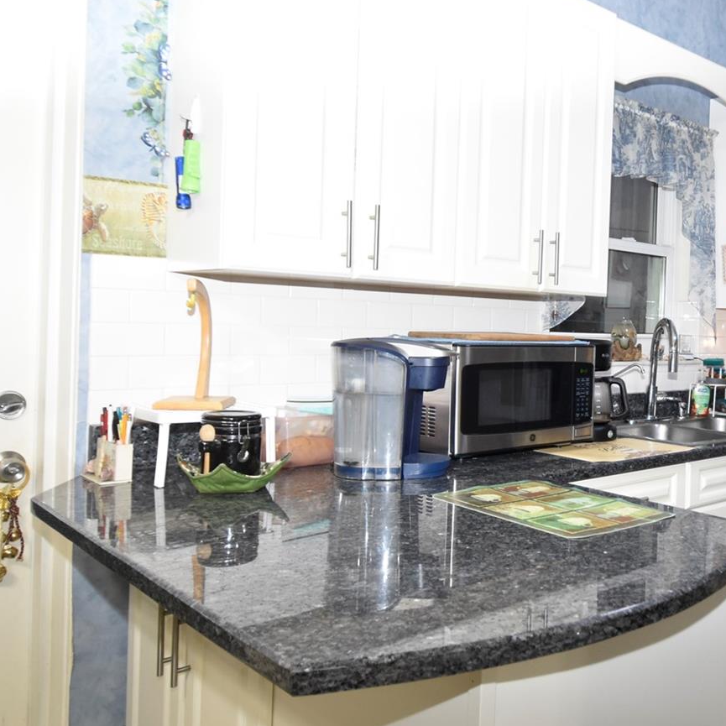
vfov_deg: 49.7
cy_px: 332
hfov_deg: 46.9
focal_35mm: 33
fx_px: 783
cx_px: 589
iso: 1000
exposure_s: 1/60
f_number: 4
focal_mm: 14
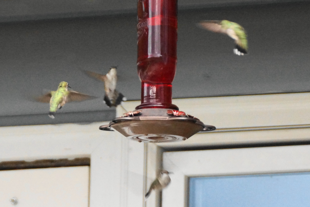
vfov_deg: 6.5
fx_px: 1808
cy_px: 104
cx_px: 155
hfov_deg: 9.8
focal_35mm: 210
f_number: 5.6
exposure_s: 1/200
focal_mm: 140
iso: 1600
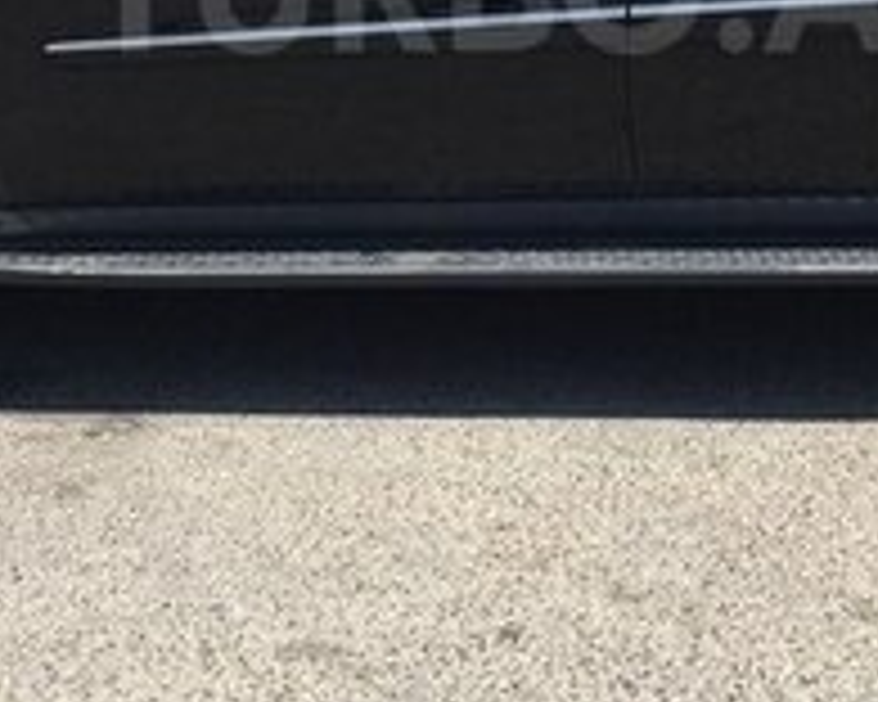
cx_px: 545
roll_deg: -0.8
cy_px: -16
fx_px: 2495
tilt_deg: -5.7
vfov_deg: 15.7
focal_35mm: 96
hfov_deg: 19.9
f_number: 2.2
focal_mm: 4.15
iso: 32
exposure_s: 1/1276
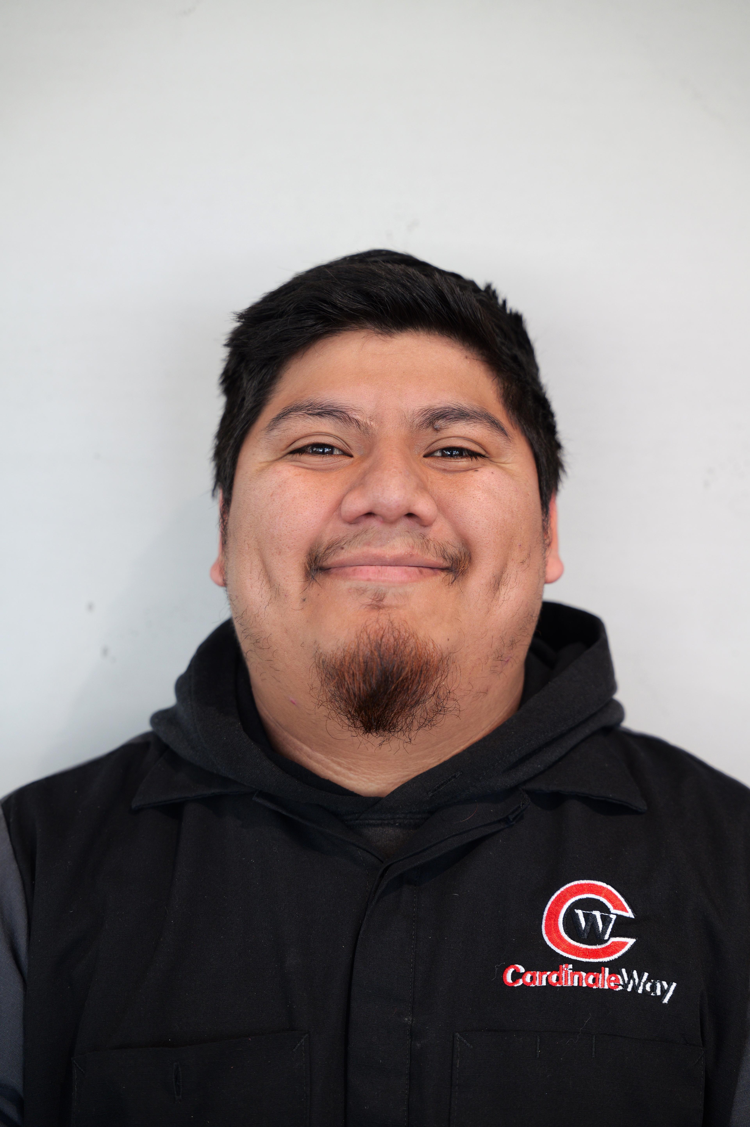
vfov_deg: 32.9
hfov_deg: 22.2
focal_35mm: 61
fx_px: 1907
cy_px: 564
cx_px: 375
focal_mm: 61
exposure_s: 1/80
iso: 640
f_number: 2.8
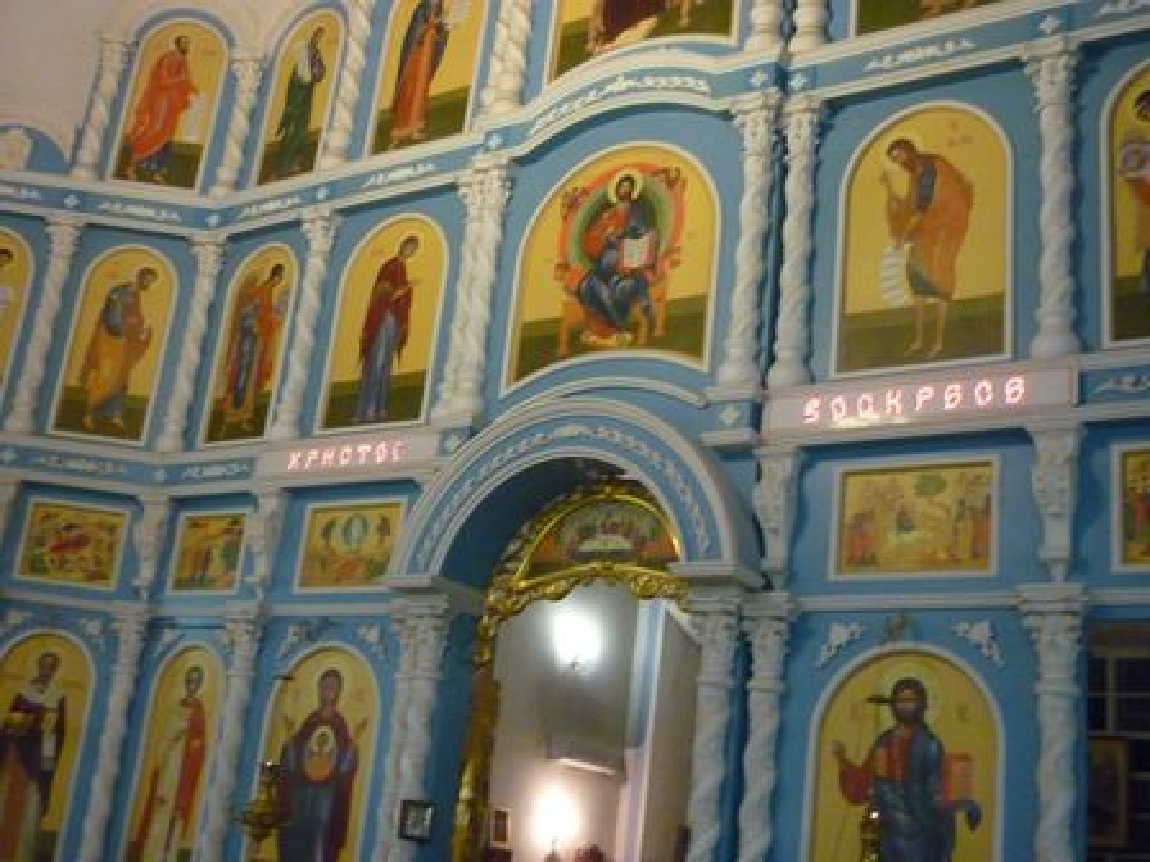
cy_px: 431
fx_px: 1395
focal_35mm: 42
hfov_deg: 44.8
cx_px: 575
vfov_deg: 34.3
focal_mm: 6.9
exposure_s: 1/20
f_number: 3
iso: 800
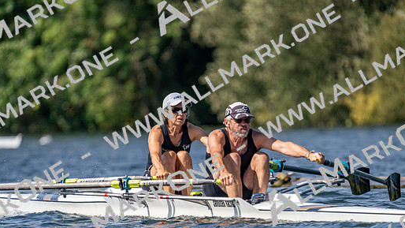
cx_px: 201
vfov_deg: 1.7
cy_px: 152
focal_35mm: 710
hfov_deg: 3.0
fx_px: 7624
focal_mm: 600
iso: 320
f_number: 6.3
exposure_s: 1/2000
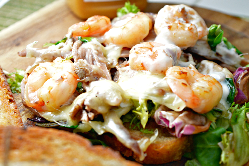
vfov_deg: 16.5
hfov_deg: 24.6
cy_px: 83
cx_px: 124
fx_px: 570
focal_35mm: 82
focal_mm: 55
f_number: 5.6
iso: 100
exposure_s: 1/20
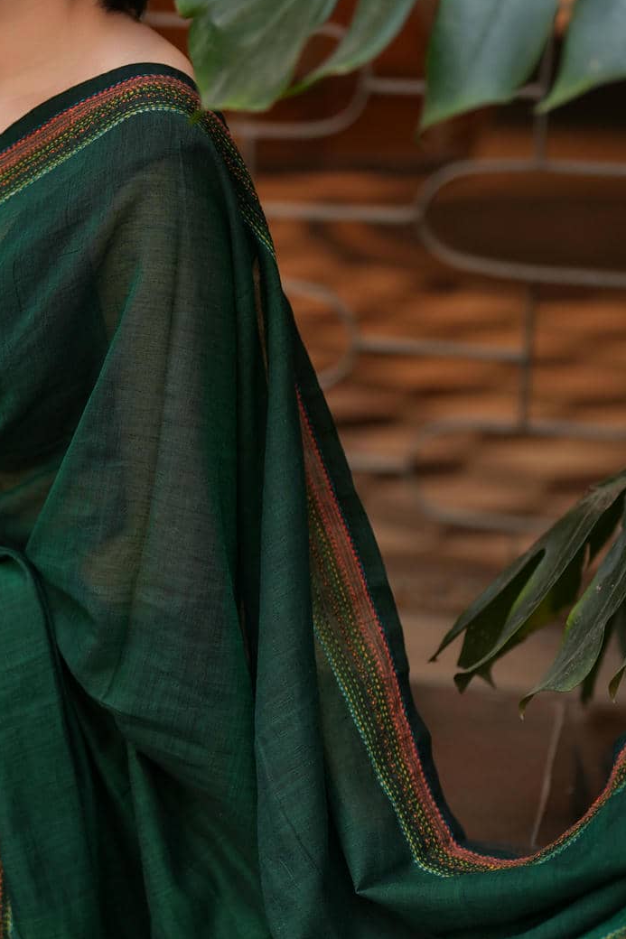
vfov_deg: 20.2
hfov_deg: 13.4
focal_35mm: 101
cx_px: 45
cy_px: 552
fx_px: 2635
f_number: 1.4
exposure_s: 1/160
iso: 160
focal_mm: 50
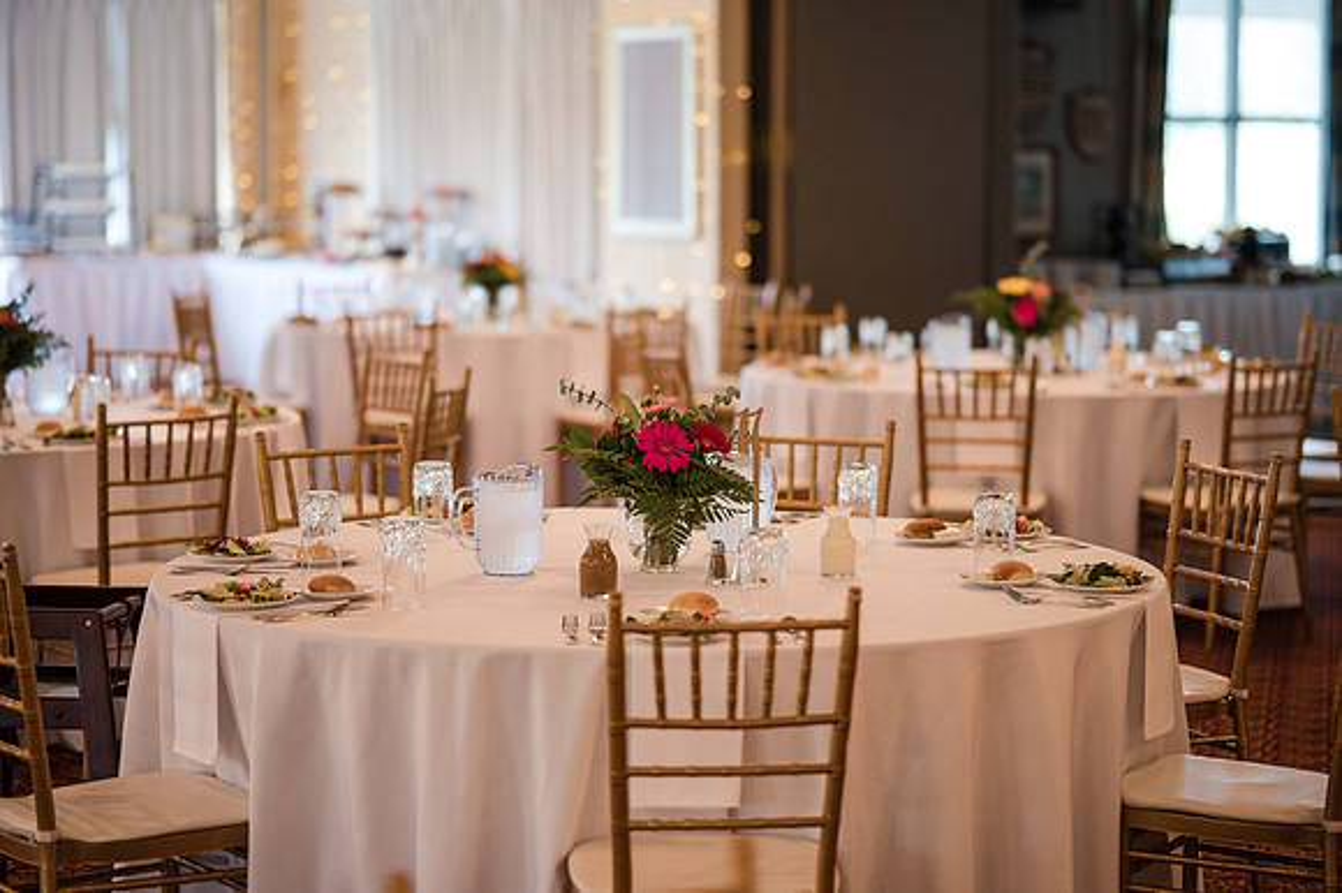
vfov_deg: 15.6
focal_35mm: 88
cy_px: 441
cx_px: 666
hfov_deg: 23.2
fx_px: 3264
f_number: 1.8
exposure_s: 1/160
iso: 320
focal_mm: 85
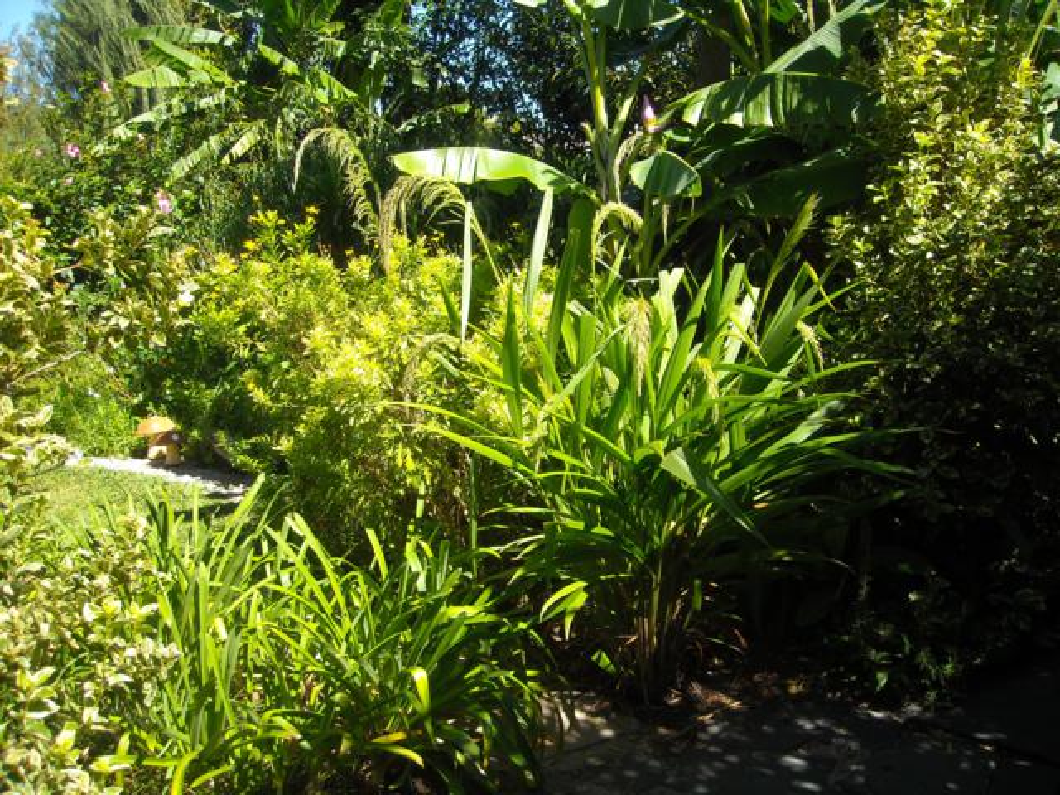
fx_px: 1072
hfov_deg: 52.6
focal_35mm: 35
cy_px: 398
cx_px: 530
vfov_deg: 40.7
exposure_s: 1/323
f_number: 2.8
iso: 64
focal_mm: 5.7
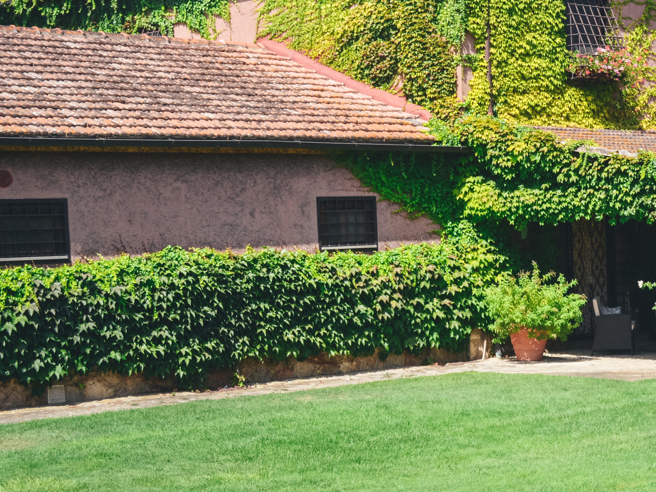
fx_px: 1630
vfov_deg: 17.1
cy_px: 114
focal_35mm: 86
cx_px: 598
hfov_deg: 22.2
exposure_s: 1/200
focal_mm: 32
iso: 100
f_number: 7.1
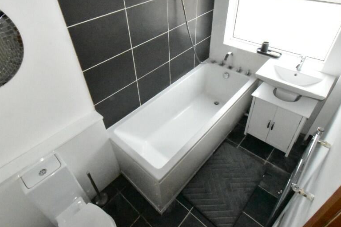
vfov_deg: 61.4
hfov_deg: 83.9
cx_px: 162
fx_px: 189
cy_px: 91
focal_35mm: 20
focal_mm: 10
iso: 18000
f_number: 22
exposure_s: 1/200
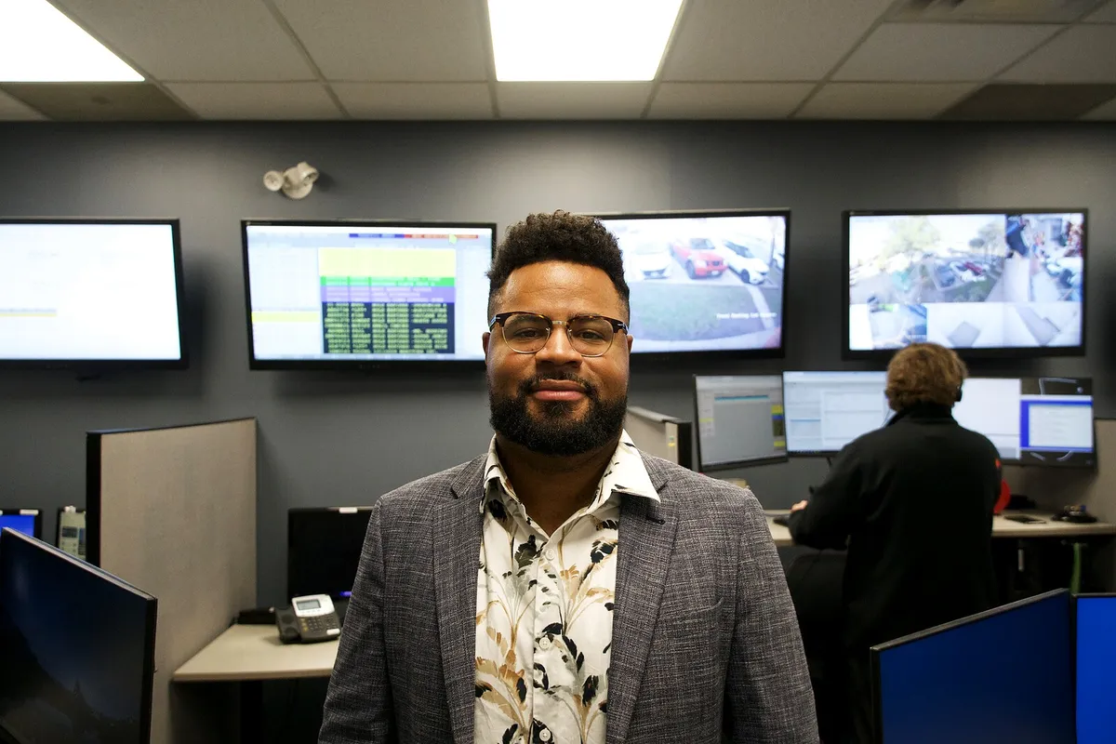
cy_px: 372
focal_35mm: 33
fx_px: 1023
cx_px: 558
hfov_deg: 57.2
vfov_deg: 40.0
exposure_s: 1/160
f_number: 4
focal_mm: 22
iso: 2000
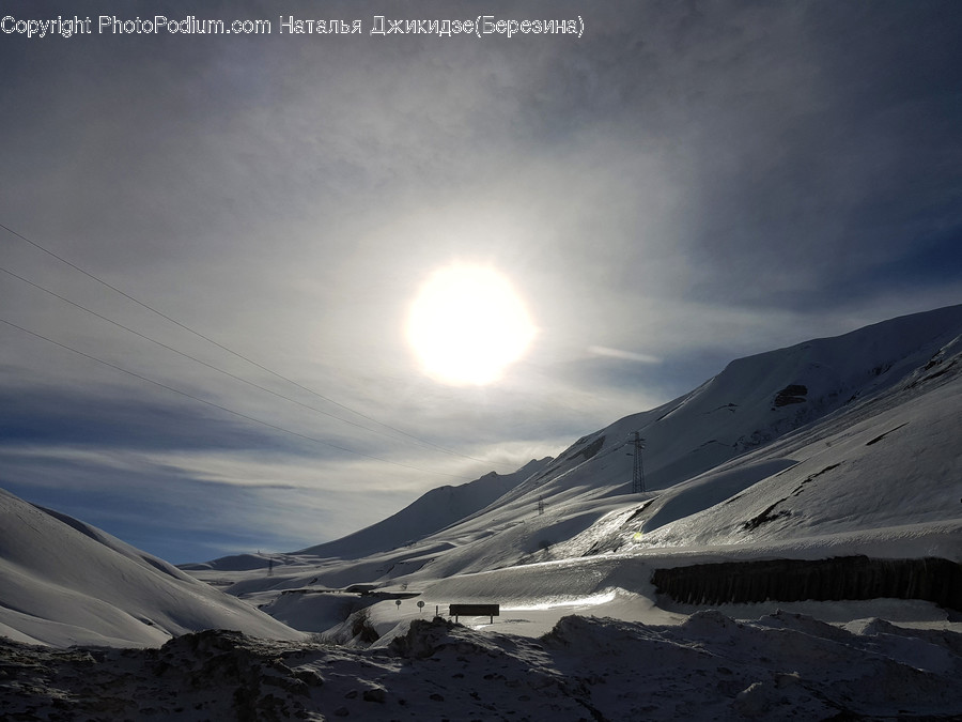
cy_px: 361
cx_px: 481
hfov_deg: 67.3
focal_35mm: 26
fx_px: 723
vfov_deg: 53.1
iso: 40
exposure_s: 1/9920
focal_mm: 4.3
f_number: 1.7
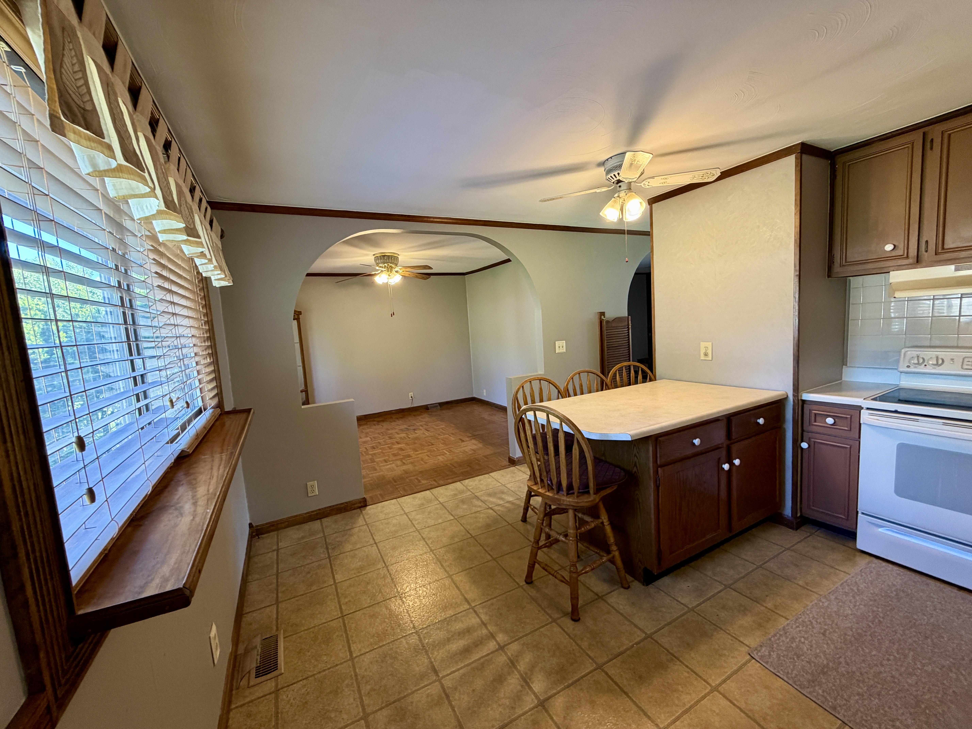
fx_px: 393
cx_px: 486
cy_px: 364
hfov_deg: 102.1
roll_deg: +3.2
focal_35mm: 14
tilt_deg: -4.5
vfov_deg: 85.7
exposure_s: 1/60
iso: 200
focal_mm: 2.22
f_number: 2.2
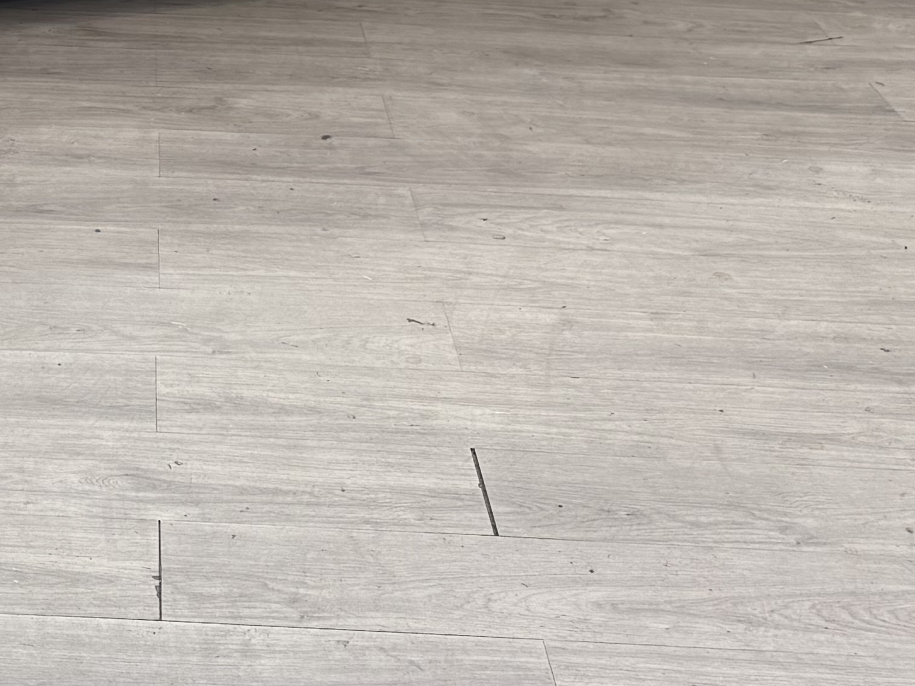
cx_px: -32
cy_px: -537
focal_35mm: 90
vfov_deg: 14.5
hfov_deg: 20.9
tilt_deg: -5.2
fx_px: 2379
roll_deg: -0.4
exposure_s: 1/100
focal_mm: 6.76
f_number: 1.78
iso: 50
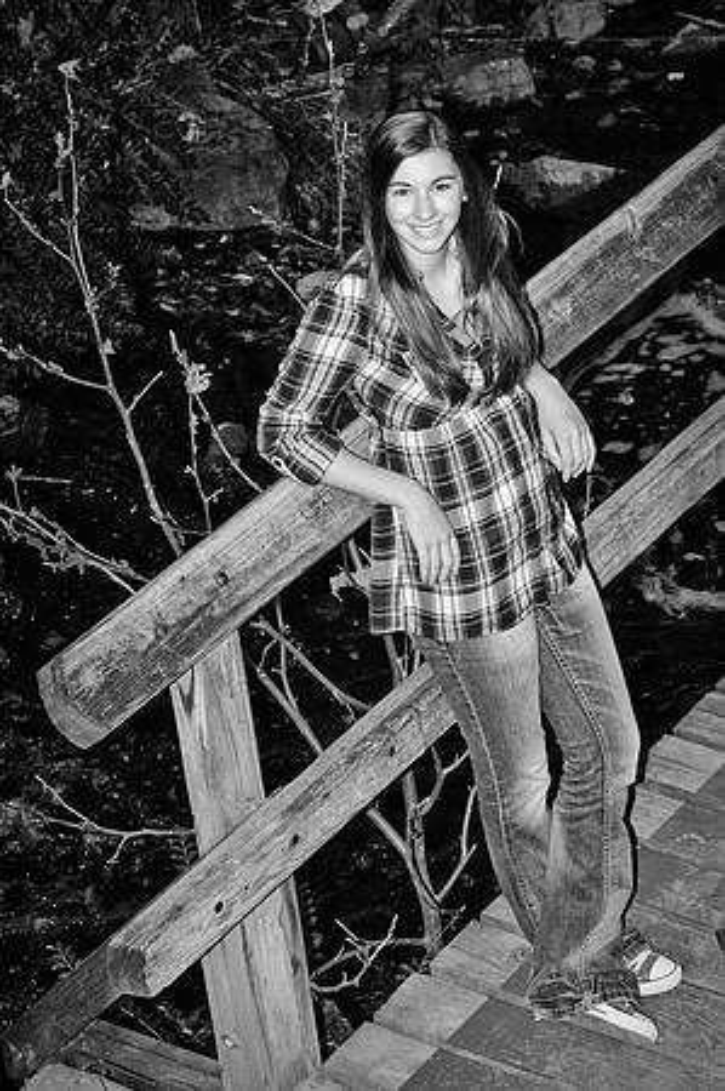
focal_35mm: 105
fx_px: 3179
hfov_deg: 13.0
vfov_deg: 19.5
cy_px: 546
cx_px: 362
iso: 400
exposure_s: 1/60
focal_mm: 70
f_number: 5.6
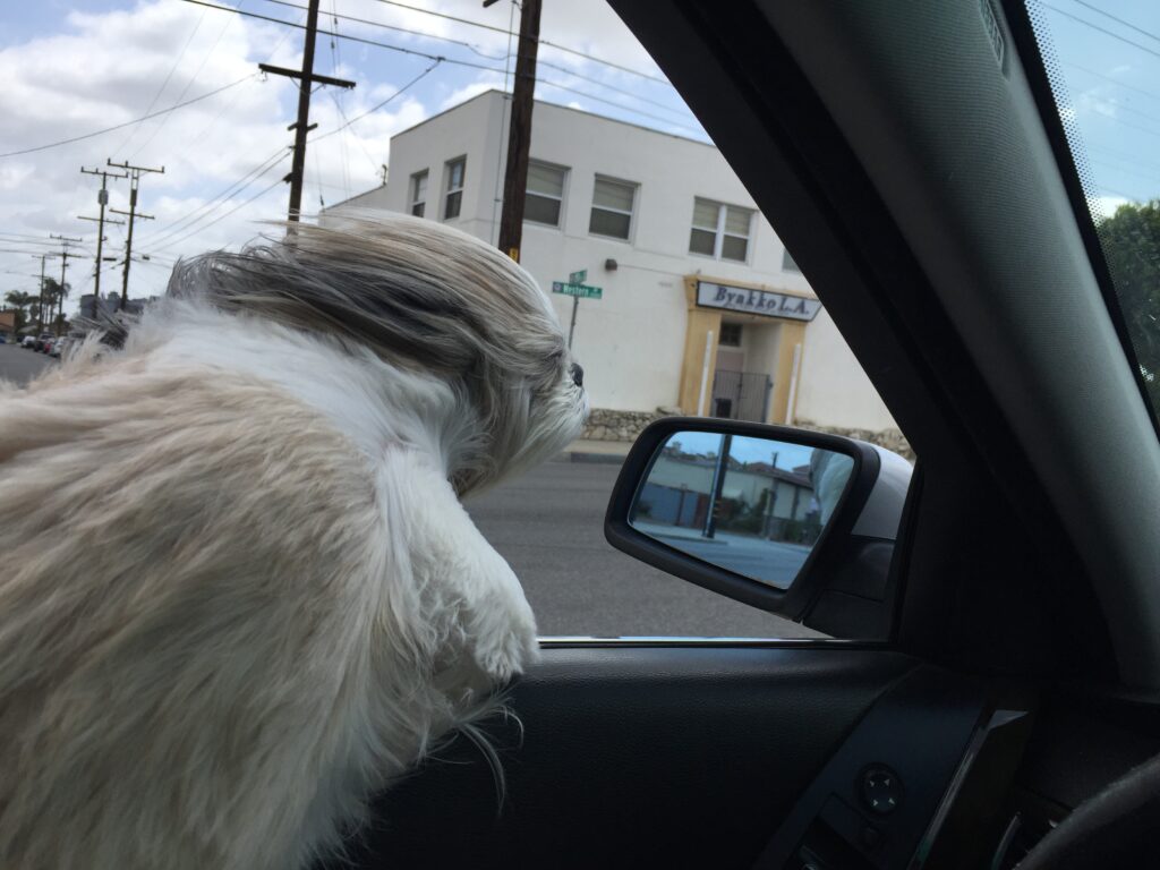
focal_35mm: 29
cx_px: 580
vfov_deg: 48.2
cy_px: 435
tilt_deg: -0.6
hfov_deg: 61.7
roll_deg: -4.9
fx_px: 972
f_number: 2.2
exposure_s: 1/1980
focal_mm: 4.15
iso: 32
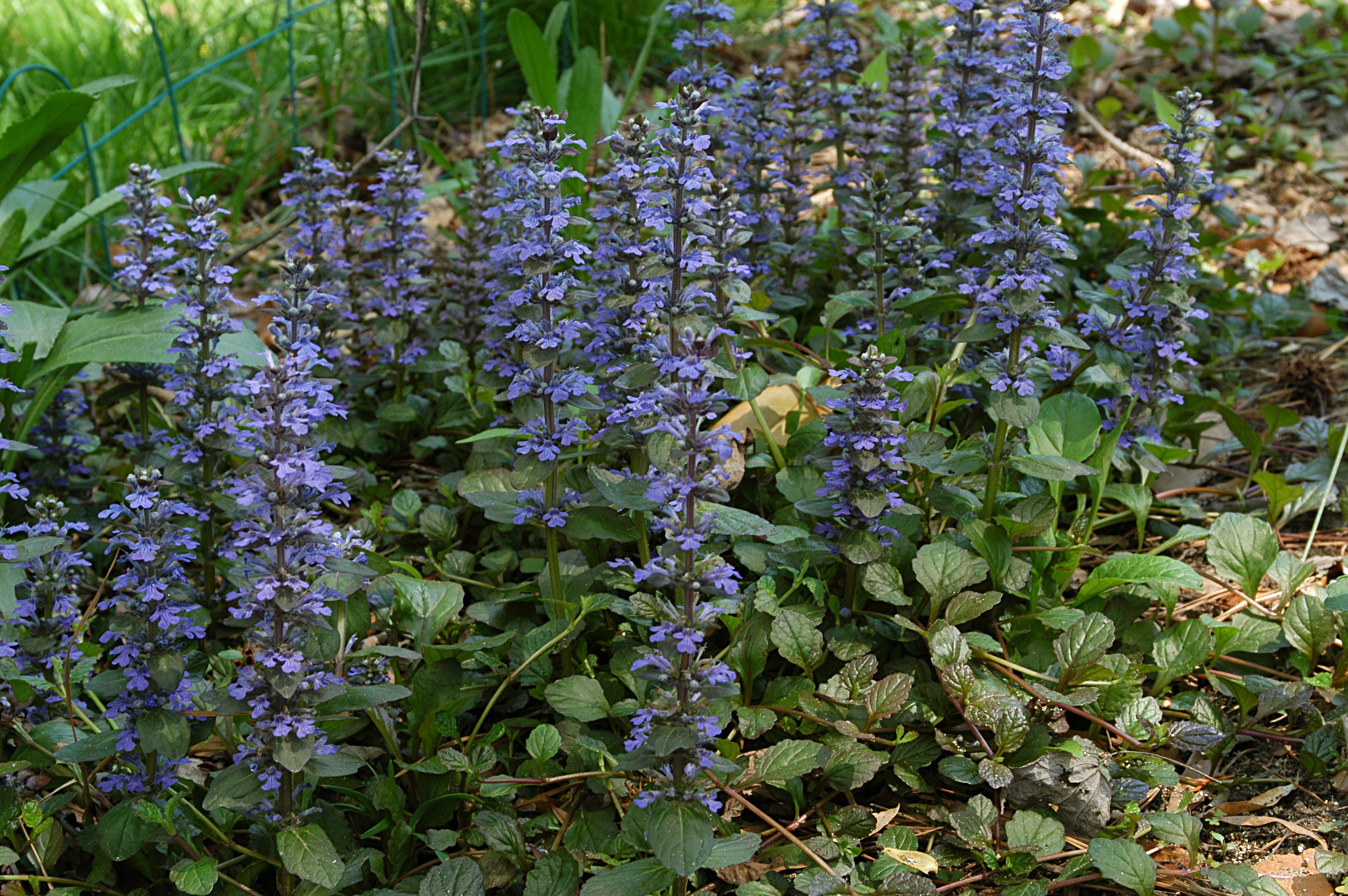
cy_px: 448
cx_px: 674
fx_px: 2525
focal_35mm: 68
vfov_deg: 20.1
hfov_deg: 29.9
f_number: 10
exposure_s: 1/25
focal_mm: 45
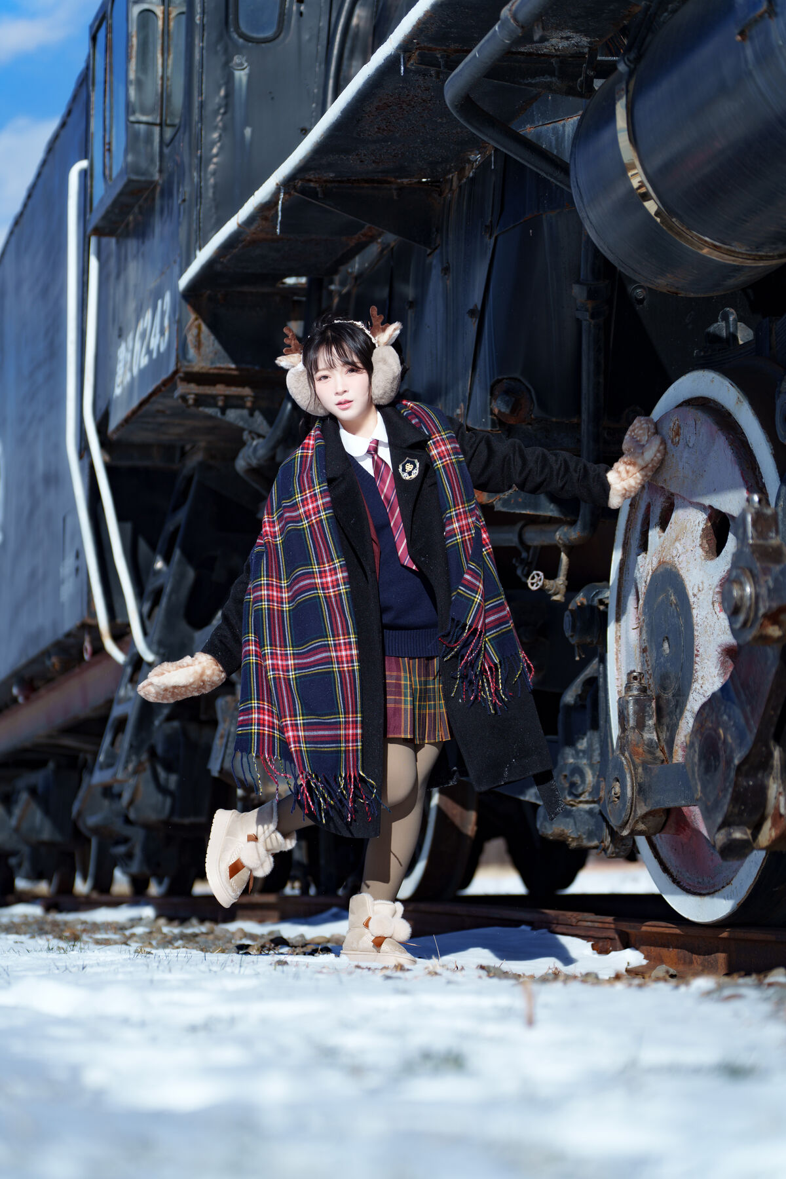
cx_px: 393
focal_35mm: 83
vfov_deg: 24.5
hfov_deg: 16.5
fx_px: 2718
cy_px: 590
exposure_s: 1/3200
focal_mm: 83
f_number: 2.8
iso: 100
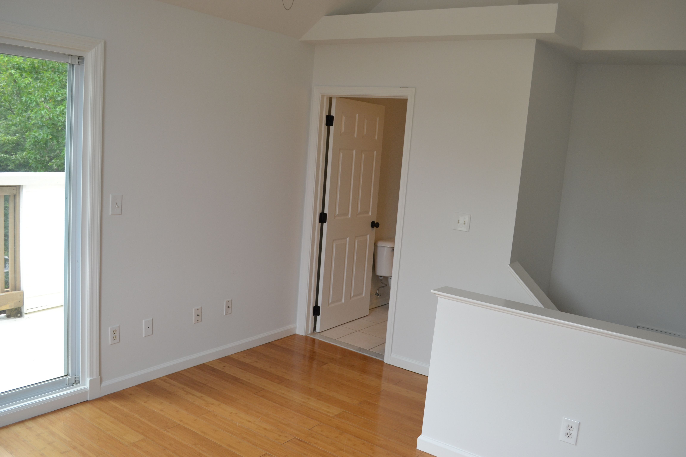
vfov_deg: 43.6
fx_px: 572
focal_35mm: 30
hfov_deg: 61.9
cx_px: 343
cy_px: 228
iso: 280
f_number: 5.6
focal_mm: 20
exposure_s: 1/125
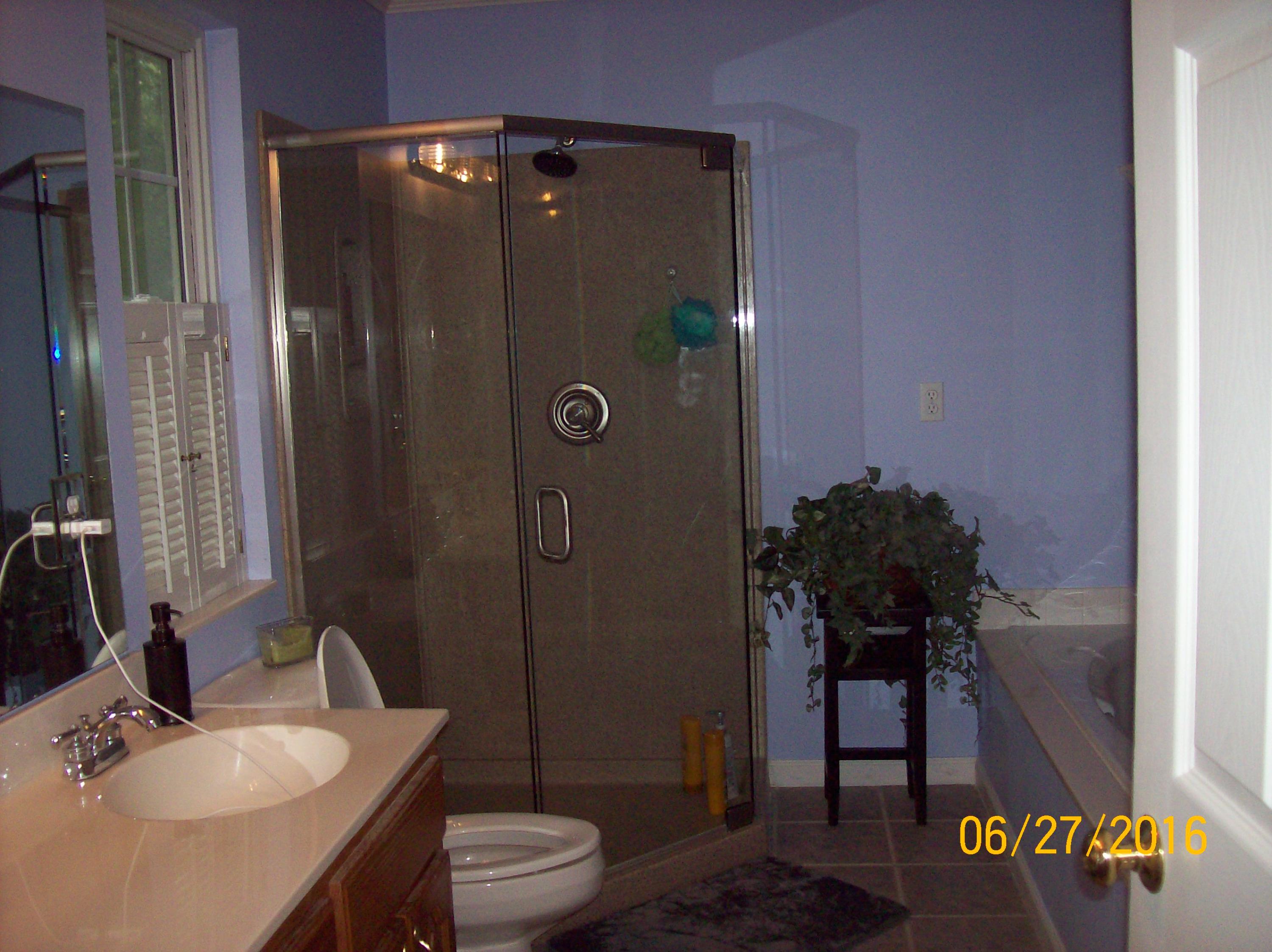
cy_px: 476
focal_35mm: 36
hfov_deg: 51.4
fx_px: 1322
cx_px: 636
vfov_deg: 39.6
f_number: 2.7
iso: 140
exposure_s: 1/64
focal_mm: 6
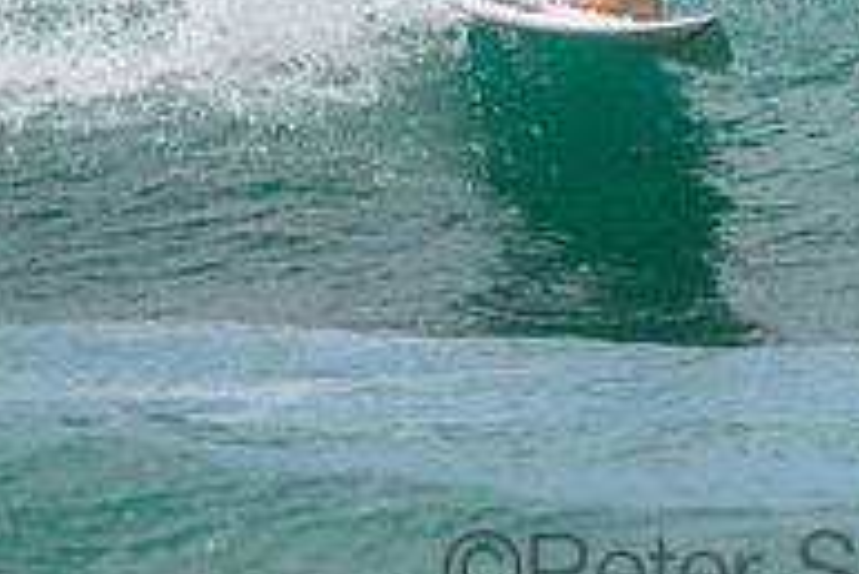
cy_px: -167
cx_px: 788
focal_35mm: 2401
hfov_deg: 0.9
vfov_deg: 0.6
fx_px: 57332
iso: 900
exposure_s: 1/2000
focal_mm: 800
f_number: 11
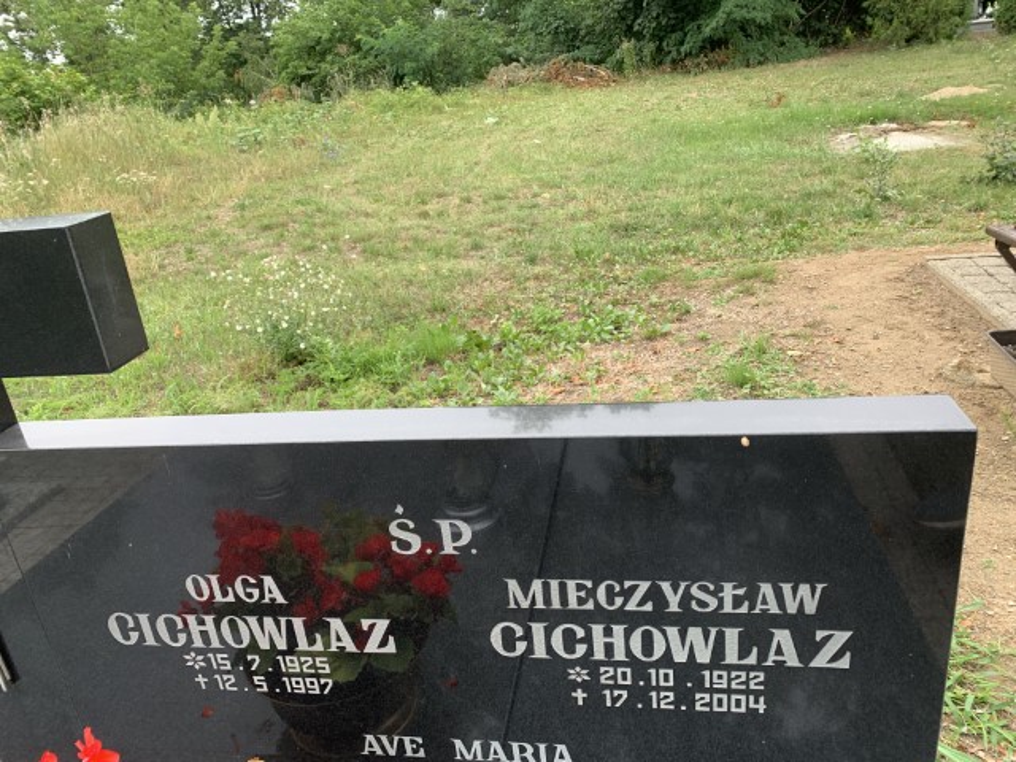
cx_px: 508
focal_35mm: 26
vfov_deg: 53.1
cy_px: 381
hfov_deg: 67.3
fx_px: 763
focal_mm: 4.25
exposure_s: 1/267
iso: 25
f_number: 1.8
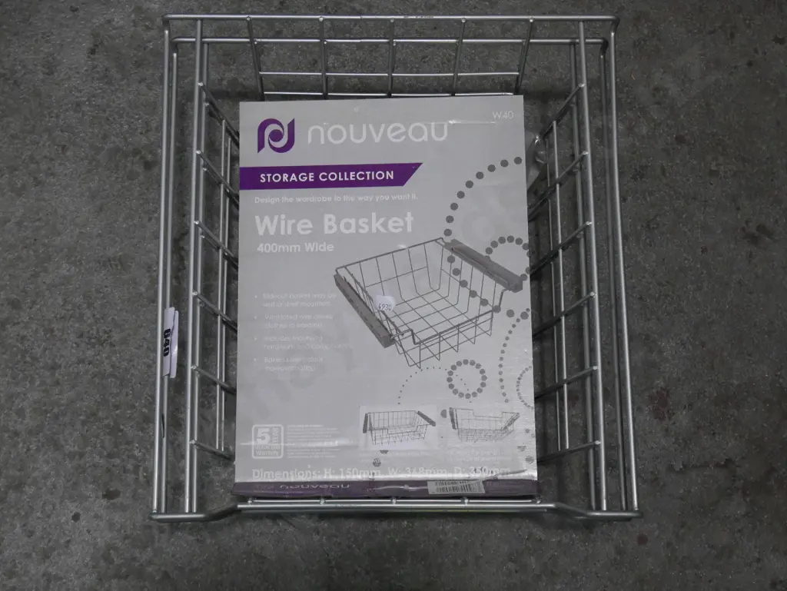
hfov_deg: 33.2
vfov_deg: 25.3
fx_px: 1319
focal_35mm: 58
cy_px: 296
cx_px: 394
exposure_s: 1/100
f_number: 5.5
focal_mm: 29
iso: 3200
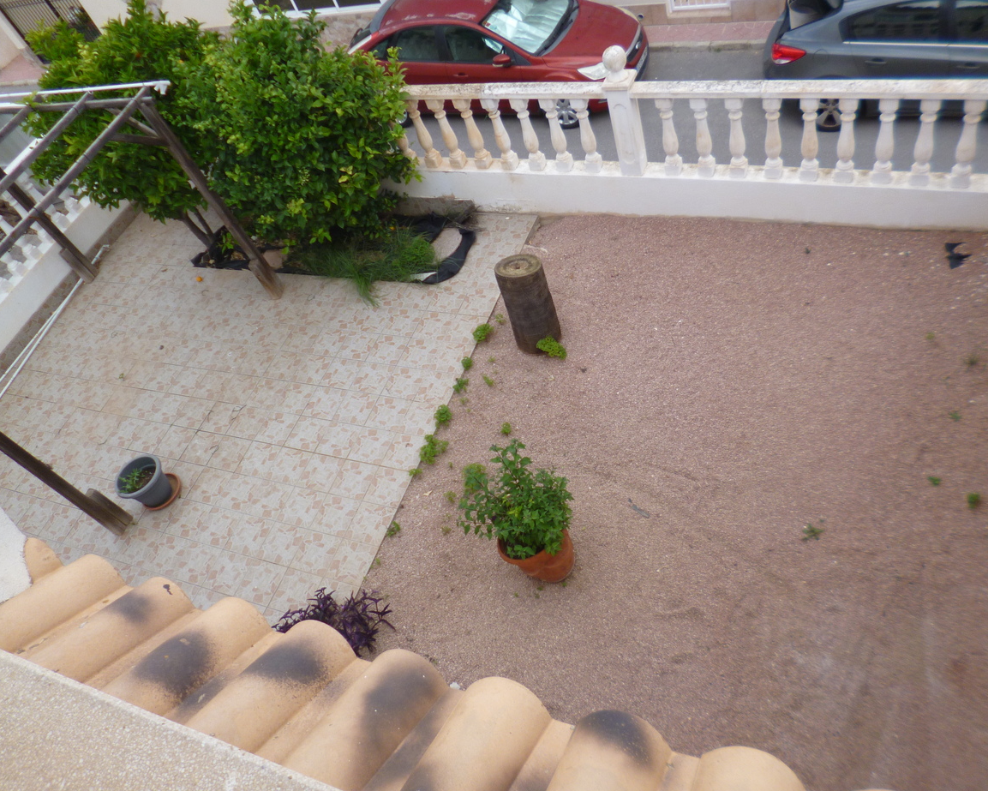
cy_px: 403
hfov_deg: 66.0
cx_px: 525
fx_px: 760
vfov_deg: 54.9
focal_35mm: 26
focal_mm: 4.3
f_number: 2.5
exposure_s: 1/640
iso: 100
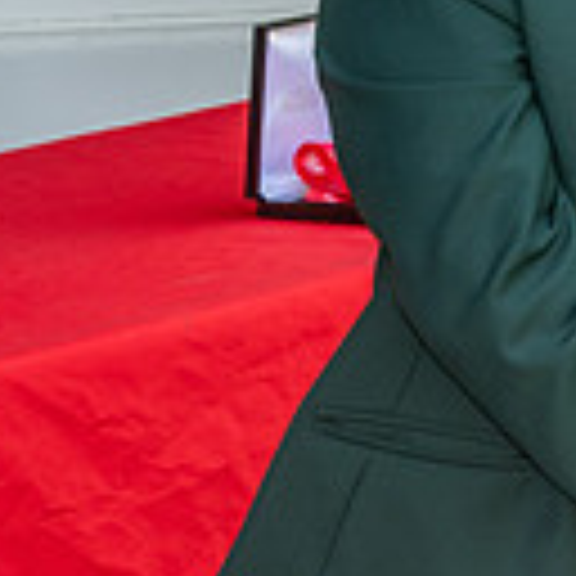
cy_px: -122
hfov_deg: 9.1
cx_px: 1382
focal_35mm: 173
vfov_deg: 10.0
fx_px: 3257
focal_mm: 37
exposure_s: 1/200
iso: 400
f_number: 7.1
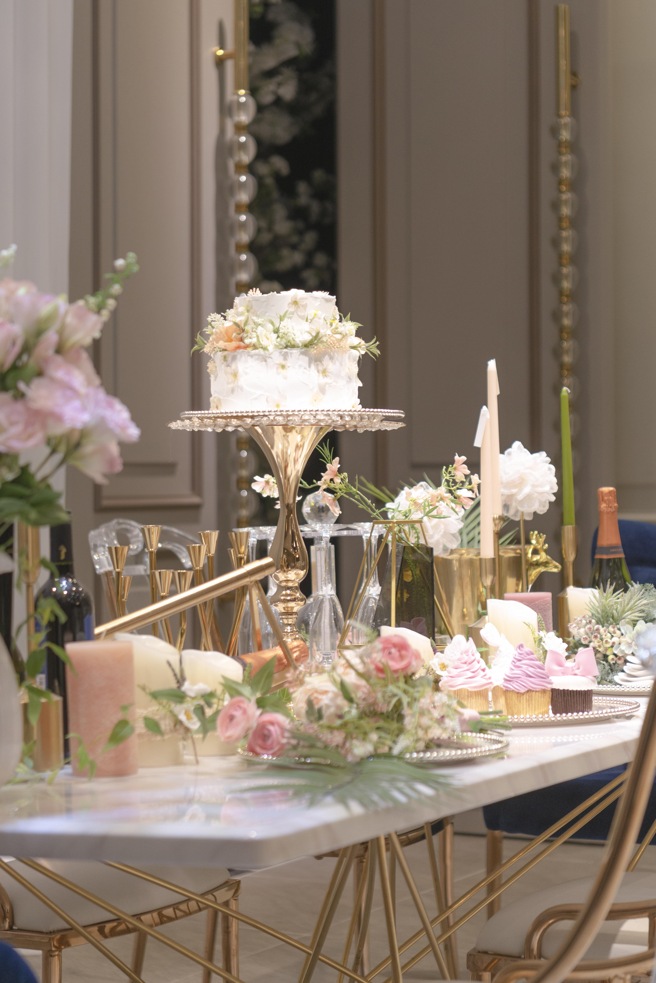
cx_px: 296
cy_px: 397
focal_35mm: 85
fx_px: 2321
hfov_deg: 16.1
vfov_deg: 23.9
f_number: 2.8
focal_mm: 70
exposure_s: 1/125
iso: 800
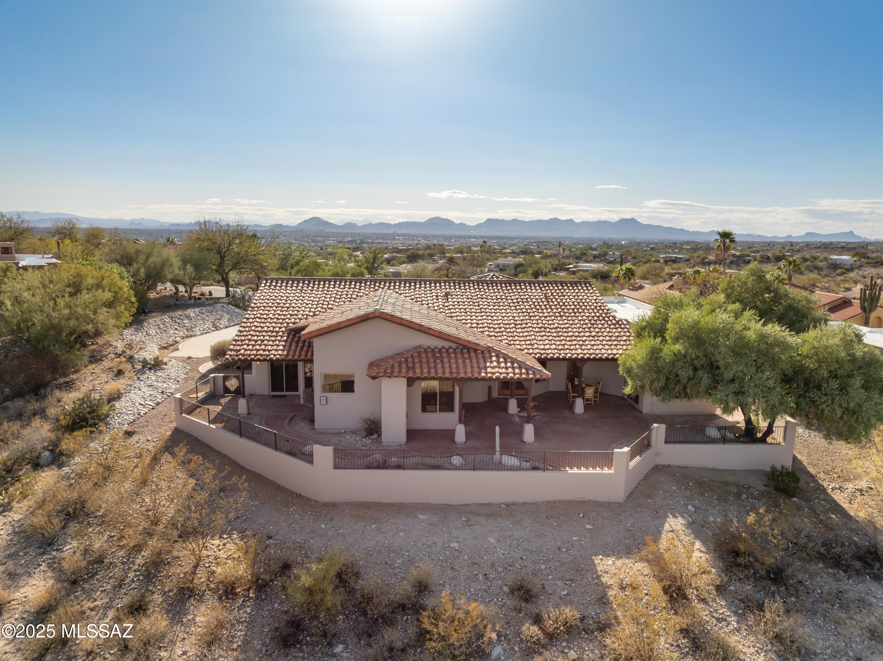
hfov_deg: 71.6
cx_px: 442
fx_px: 612
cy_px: 330
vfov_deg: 56.8
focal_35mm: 24
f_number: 2.8
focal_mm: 12.29
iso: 100
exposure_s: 1/40
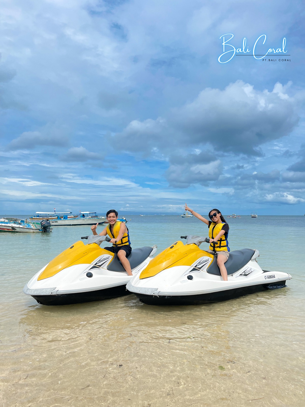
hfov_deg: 53.1
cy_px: 204
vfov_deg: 67.3
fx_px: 305
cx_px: 152
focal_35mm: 26
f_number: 1.6
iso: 50
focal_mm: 5.1
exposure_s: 1/2500
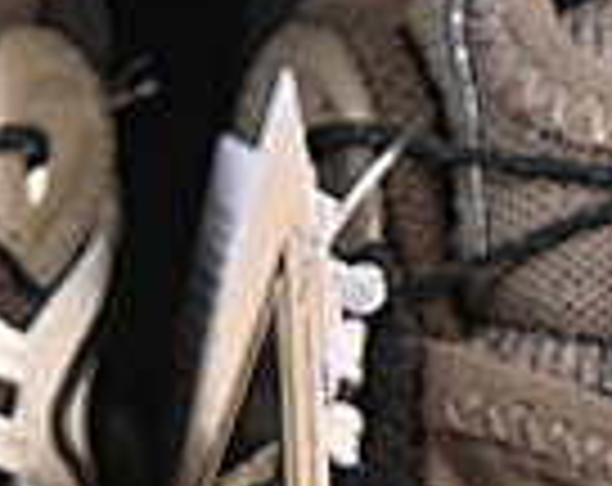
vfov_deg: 2.7
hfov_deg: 3.5
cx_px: 81
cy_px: 1125
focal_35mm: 561
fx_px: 10132
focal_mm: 50
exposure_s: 1/60
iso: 160
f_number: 6.3
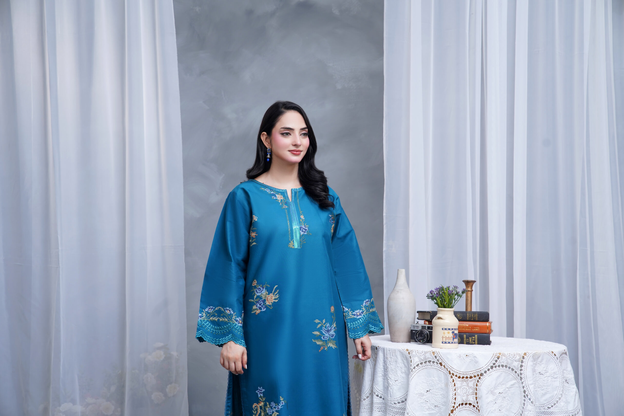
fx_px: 1214
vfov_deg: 19.5
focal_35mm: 70
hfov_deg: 28.8
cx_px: 312
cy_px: 208
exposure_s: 1/125
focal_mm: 70
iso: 400
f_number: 5.6
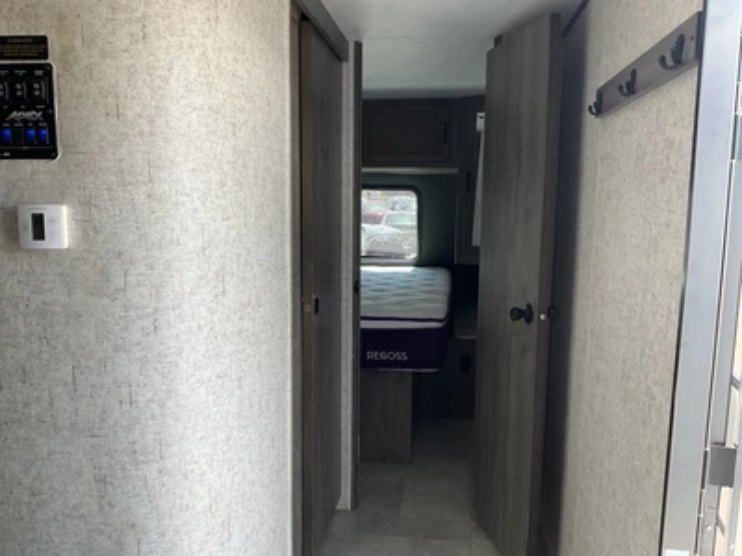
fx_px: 622
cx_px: 371
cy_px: 278
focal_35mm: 29
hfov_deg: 61.7
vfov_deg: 48.2
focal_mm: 3
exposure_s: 1/122
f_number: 1.8
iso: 20
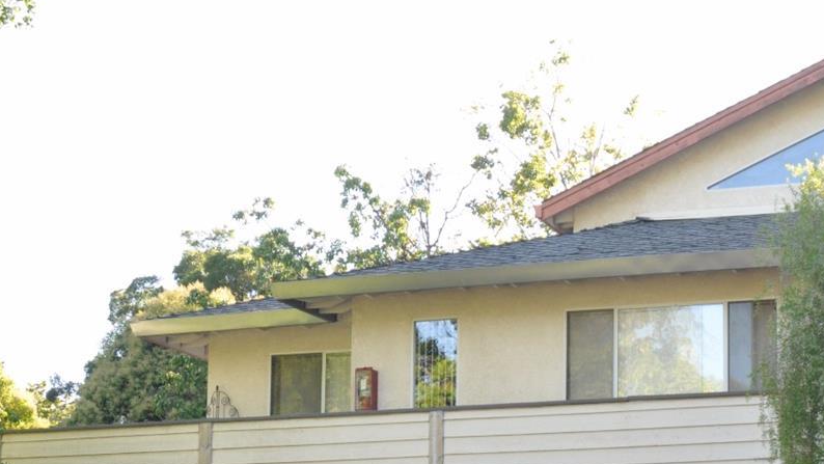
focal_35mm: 83
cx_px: 743
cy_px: 505
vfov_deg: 14.3
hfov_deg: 24.8
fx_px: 1814
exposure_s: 1/1000
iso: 1000
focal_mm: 28
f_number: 3.5
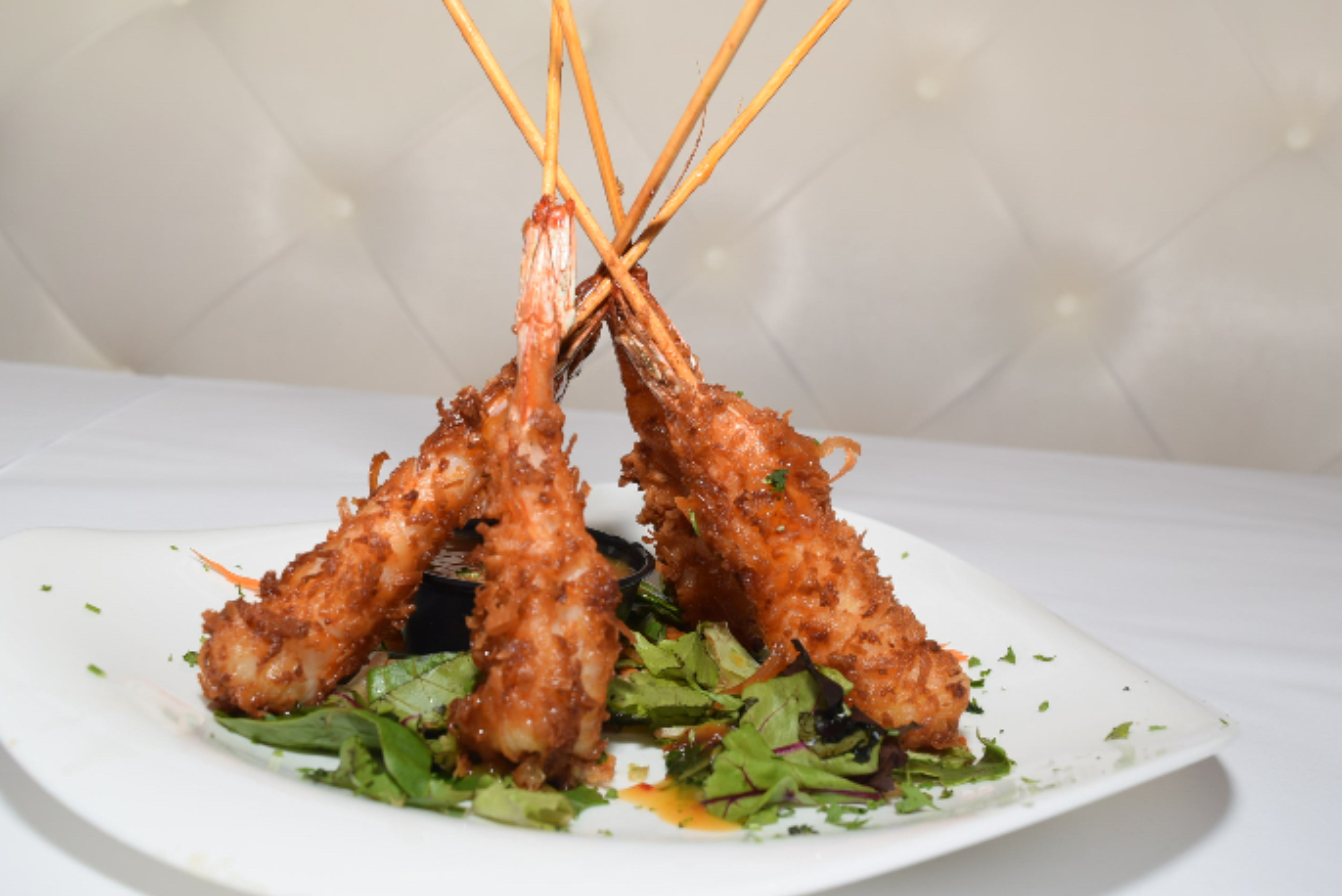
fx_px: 1566
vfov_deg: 31.9
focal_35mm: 42
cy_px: 460
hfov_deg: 46.4
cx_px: 667
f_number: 8
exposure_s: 1/60
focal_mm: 24
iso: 100
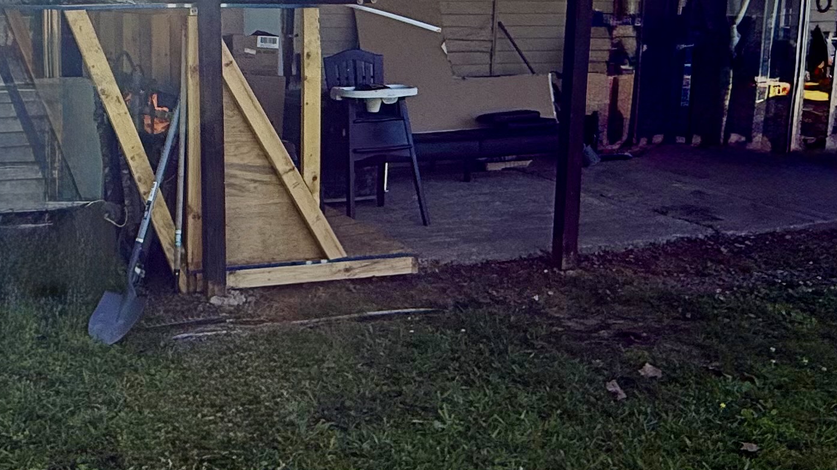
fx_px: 976
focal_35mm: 44
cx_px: 202
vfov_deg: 26.8
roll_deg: +0.0
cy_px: 129
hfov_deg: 44.7
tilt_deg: -7.4
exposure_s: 1/554
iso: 64
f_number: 2.2
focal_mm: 2.22
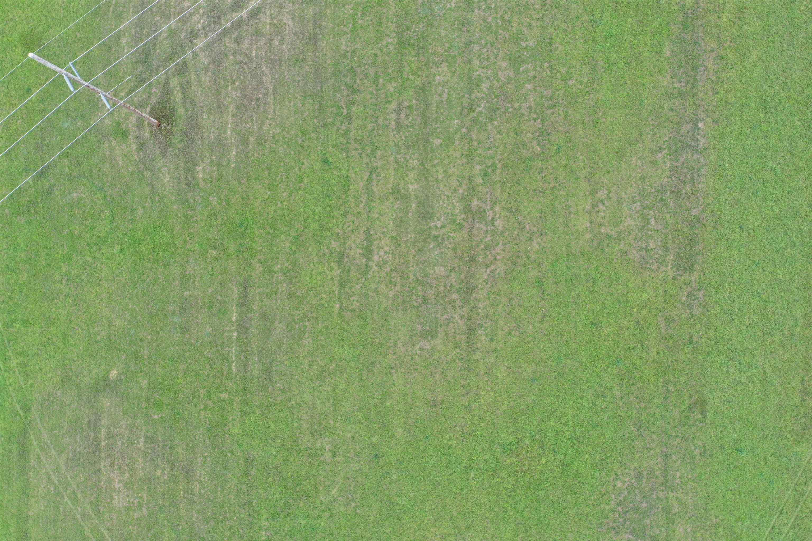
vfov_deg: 46.4
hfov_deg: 65.5
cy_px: 270
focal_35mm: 28
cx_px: 406
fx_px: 632
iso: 100
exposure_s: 1/120
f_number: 4.5
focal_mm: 10.26
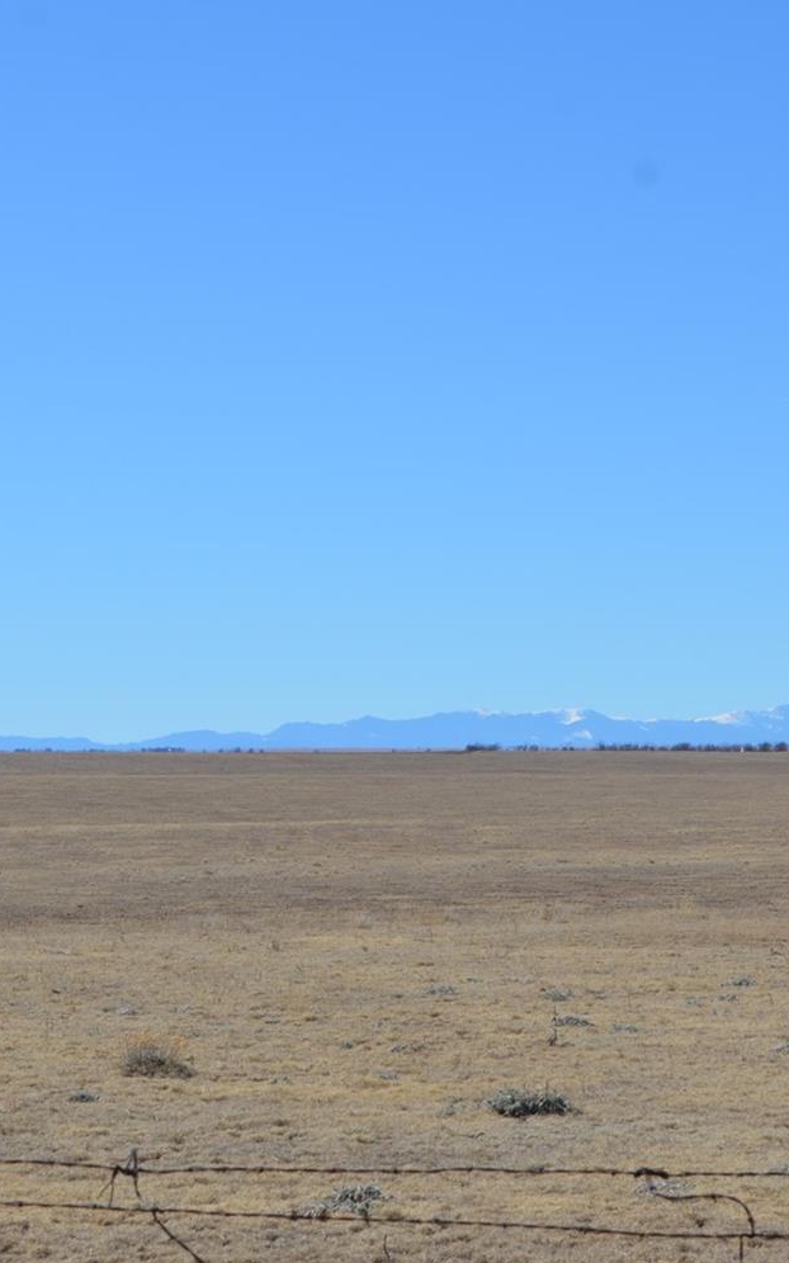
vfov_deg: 15.5
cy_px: 651
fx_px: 4641
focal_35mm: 135
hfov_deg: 9.7
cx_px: 696
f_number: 9
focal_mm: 55
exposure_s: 1/320
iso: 100
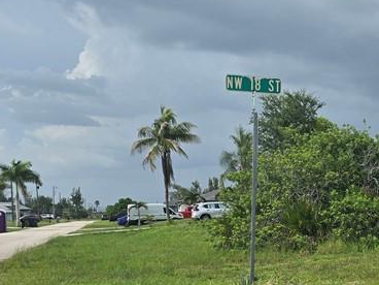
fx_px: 701
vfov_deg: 22.6
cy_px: 236
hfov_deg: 28.3
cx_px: 387
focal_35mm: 64
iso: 12
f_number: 1.7
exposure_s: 1/1318
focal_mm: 6.3
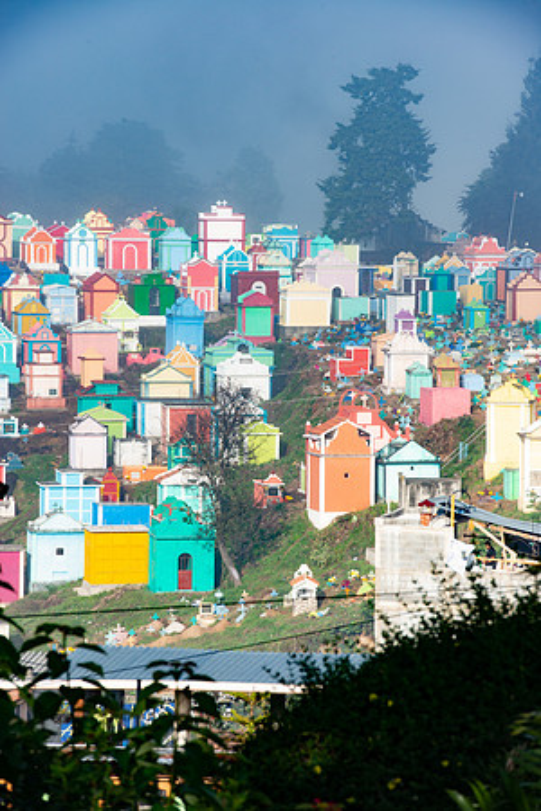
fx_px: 4508
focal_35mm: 200
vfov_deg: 10.3
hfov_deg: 6.9
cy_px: 406
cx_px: 270
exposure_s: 1/125
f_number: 14
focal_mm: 200
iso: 160
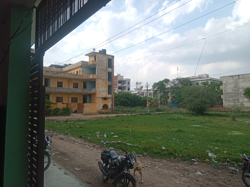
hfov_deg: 71.6
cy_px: 94
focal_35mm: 24
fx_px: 173
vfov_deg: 56.8
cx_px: 125
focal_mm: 3.39
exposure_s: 1/468
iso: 101
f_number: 2.2
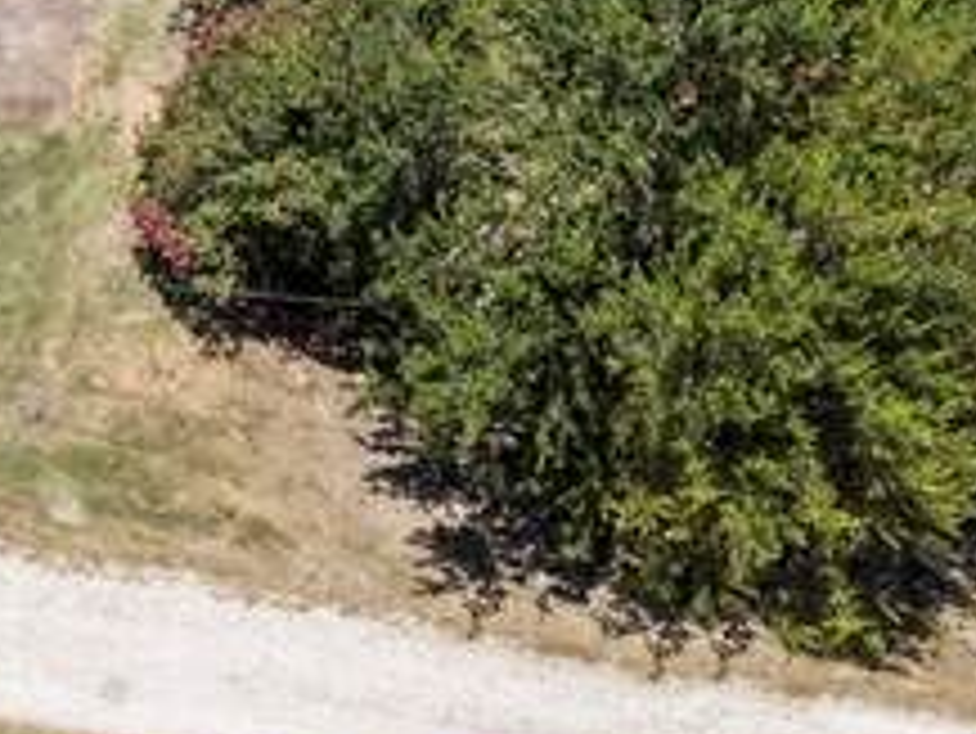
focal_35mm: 113
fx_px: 3188
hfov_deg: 16.3
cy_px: -495
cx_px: -360
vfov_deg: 12.2
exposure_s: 1/6000
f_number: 1.8
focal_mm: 8.67
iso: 200
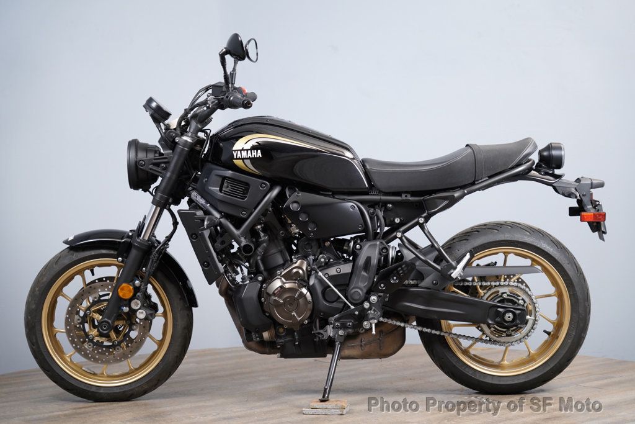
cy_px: 212
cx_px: 318
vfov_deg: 18.2
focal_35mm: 75
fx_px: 1323
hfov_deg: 27.0
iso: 1600
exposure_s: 1/100
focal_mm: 75
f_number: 4
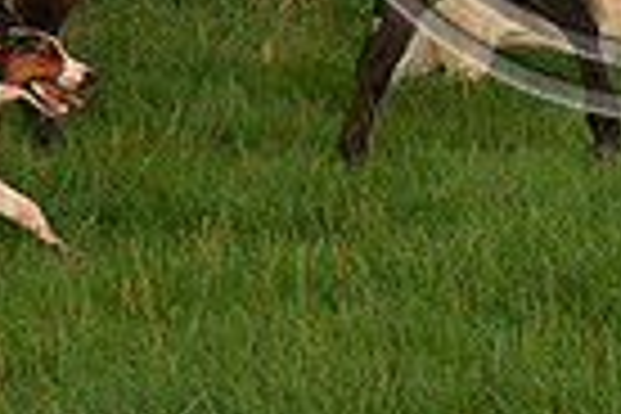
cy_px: -400
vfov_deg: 4.6
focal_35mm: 295
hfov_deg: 7.0
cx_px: 652
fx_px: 5088
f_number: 7.1
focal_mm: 70
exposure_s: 1/1000
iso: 2500
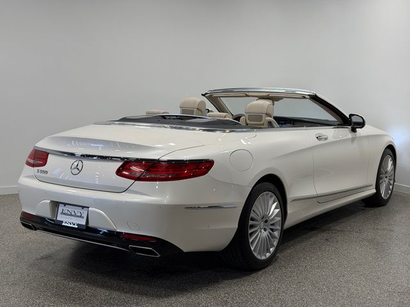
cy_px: 154
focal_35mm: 48
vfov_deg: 30.3
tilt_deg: -7.2
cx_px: 205
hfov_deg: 39.7
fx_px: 569
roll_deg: -1.0
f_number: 1.78
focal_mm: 6.76
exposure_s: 1/503
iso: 64
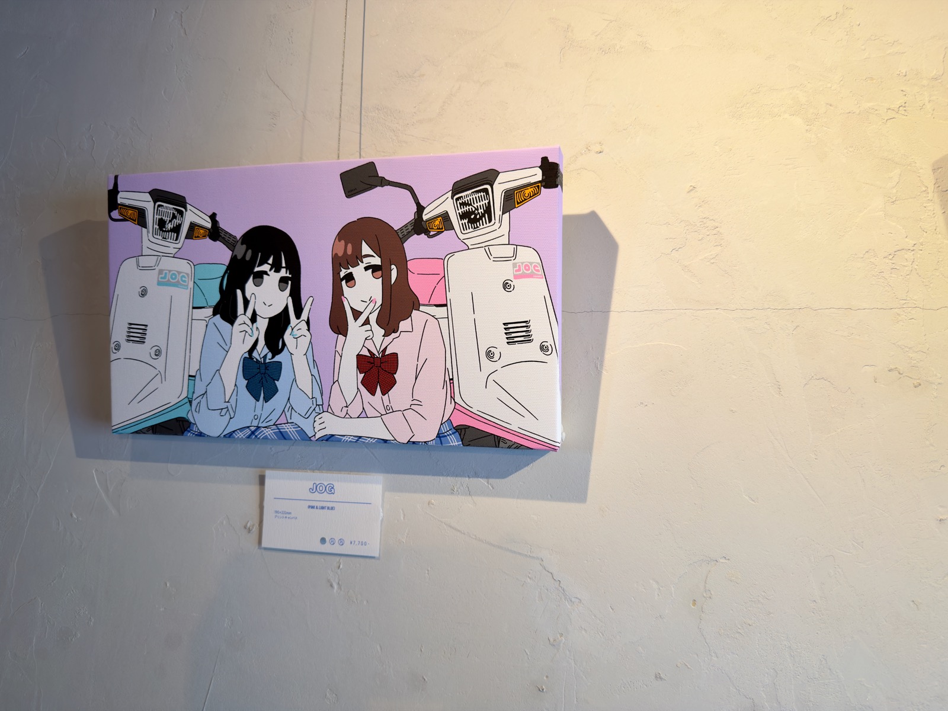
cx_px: 474
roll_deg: -1.6
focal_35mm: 24
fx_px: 657
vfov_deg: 56.8
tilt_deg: +6.8
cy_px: 356
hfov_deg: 71.6
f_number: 1.78
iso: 80
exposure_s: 1/50
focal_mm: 6.76
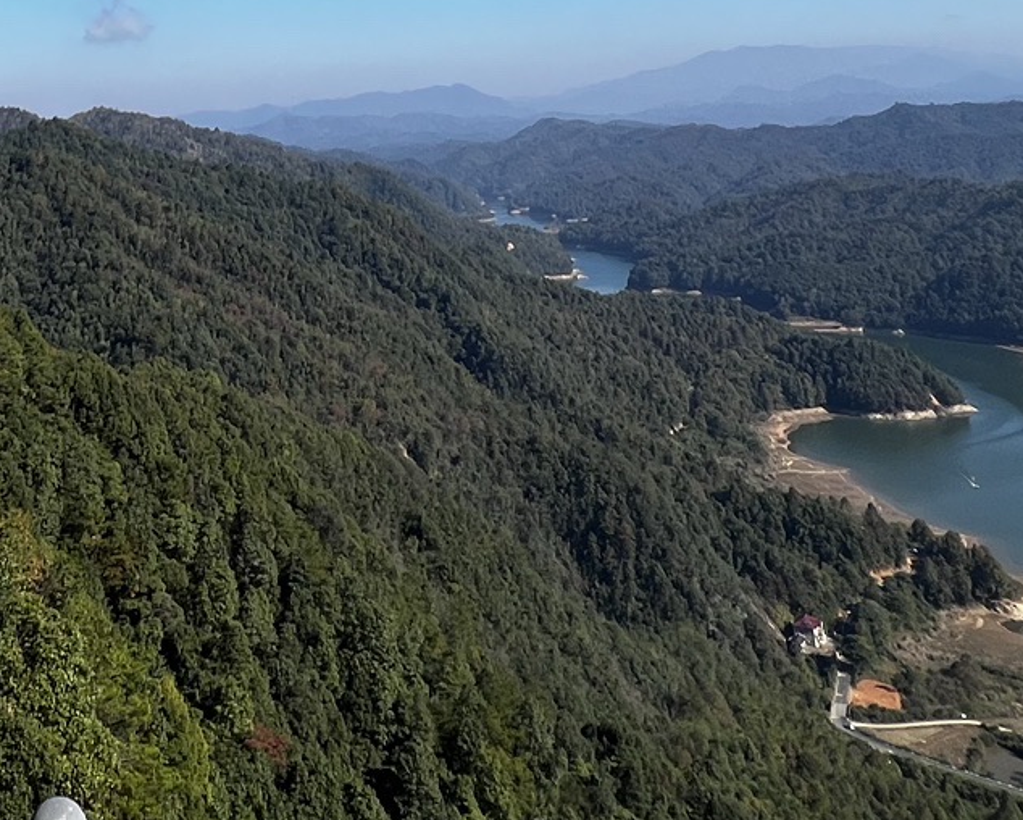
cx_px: 184
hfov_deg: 43.3
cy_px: -260
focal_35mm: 40
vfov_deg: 29.6
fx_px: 1212
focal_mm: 1.57
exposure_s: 1/1845
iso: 32
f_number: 1.8
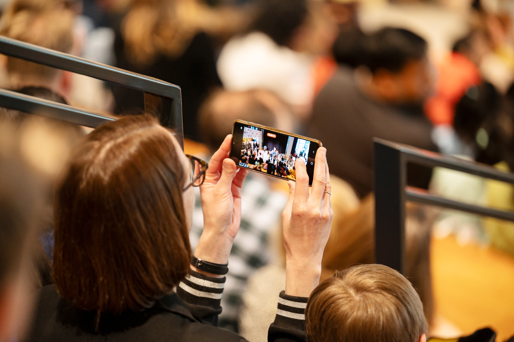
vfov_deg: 9.1
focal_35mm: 150
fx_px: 2140
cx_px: 257
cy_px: 171
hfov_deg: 13.7
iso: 500
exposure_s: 1/100
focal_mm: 150
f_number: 2.8
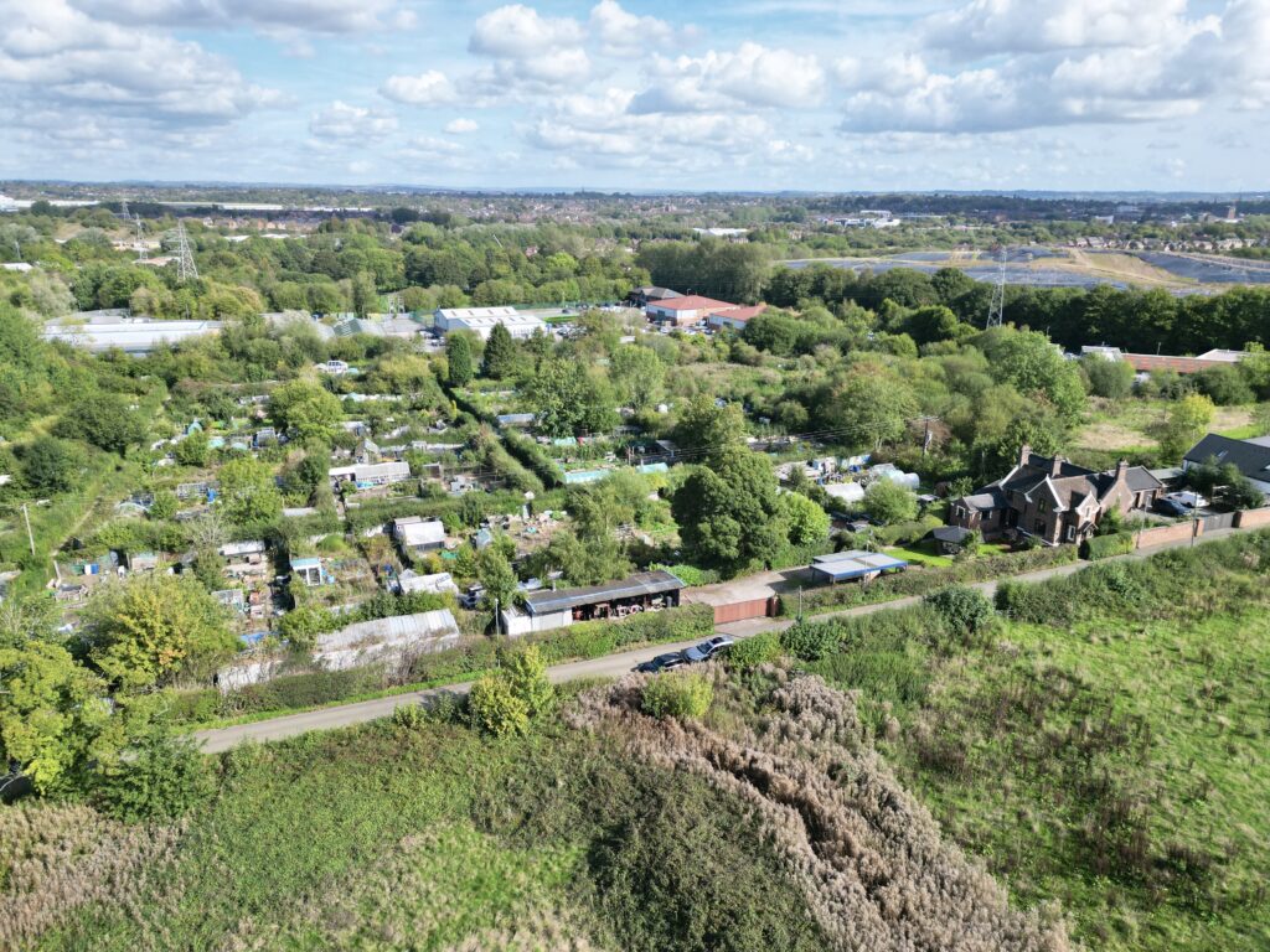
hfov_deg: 71.6
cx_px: 635
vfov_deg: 56.8
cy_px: 476
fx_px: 881
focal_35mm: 24
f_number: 1.7
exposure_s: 1/2500
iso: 160
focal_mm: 6.72
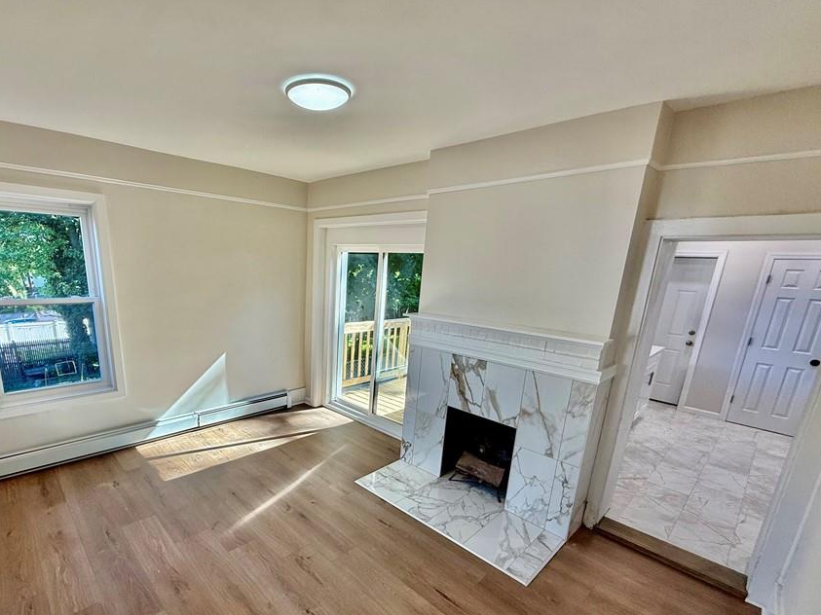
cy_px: 365
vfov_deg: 74.0
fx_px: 403
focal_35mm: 17
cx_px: 337
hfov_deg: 90.1
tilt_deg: -14.2
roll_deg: -2.1
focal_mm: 2.22
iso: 64
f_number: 2.2
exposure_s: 1/126
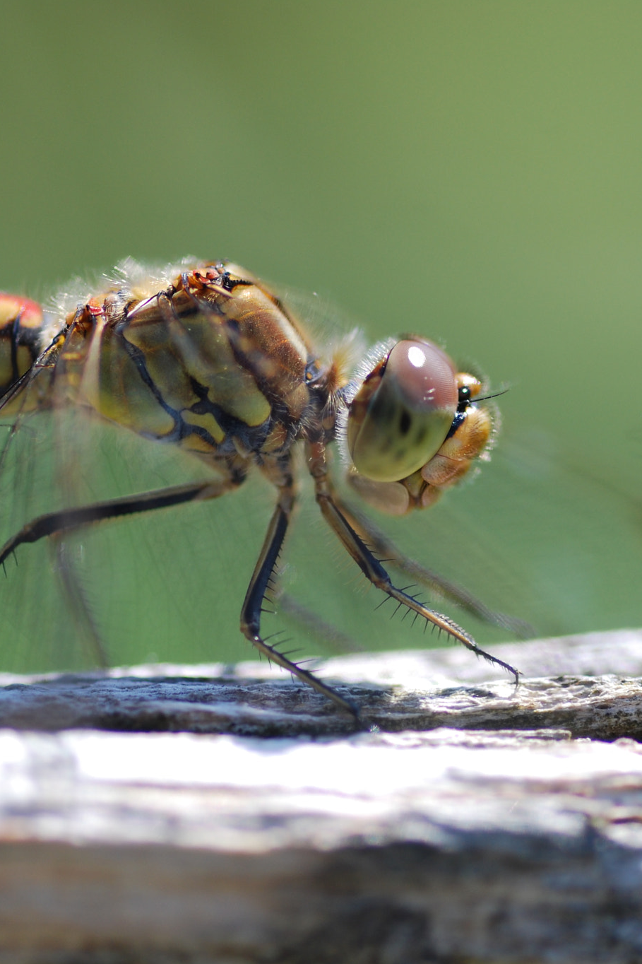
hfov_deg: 6.8
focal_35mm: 203
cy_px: 483
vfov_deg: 10.1
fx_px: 5431
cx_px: 347
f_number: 5.6
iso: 160
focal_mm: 90
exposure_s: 1/500
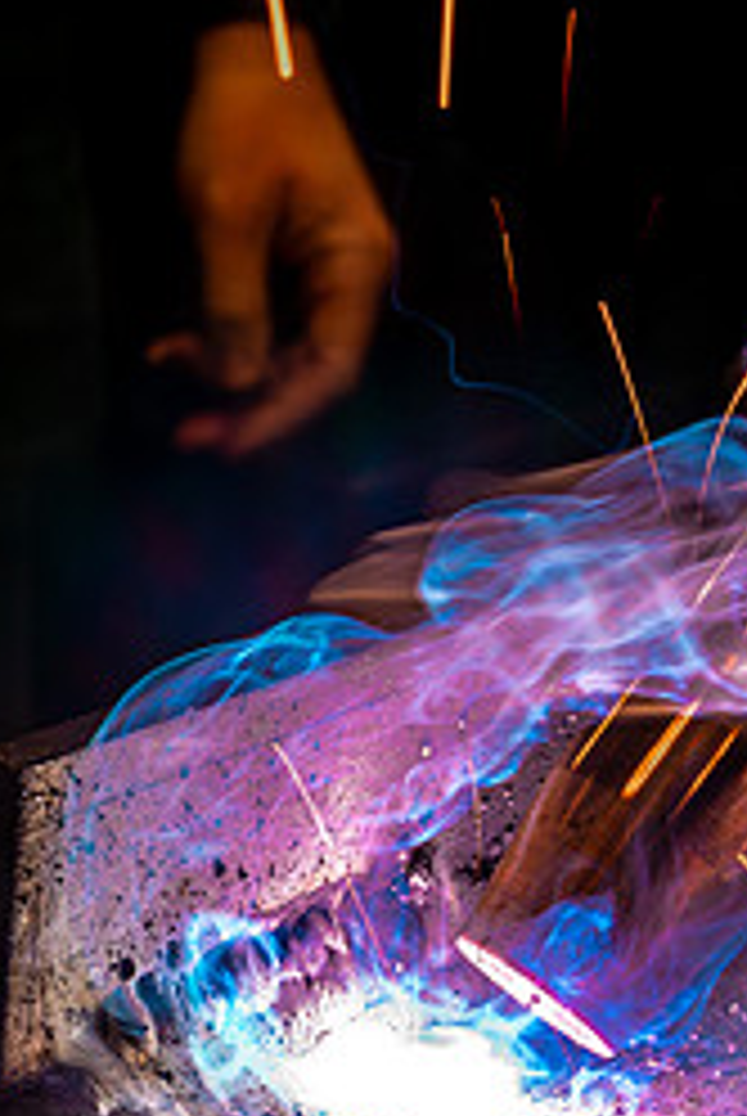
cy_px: 915
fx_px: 5959
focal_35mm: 192
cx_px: 488
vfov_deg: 10.7
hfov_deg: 7.2
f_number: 22
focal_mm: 70
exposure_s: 1/10
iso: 32
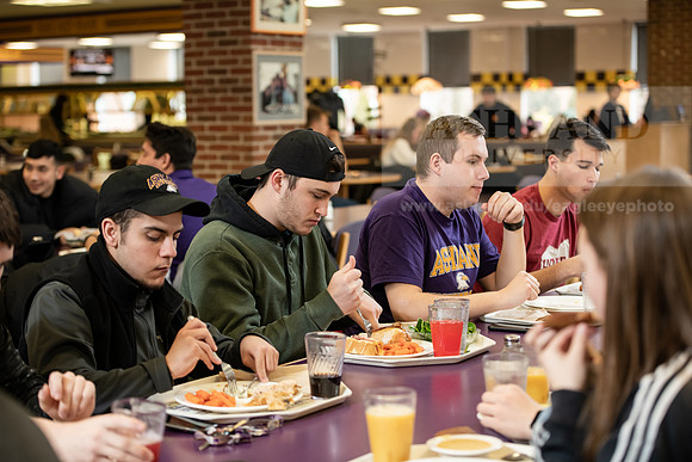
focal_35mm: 70
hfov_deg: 28.8
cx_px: 346
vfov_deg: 19.5
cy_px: 231
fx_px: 1346
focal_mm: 70
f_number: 3.2
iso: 1250
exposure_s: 1/200
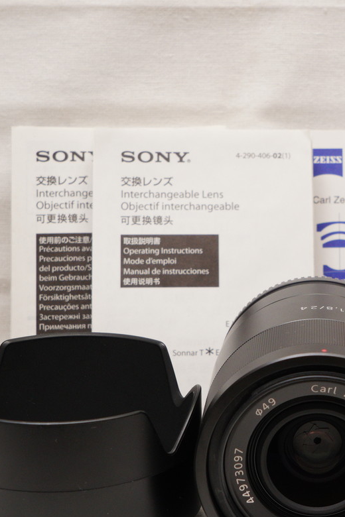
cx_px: 324
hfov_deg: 16.8
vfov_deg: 25.3
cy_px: 295
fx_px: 1150
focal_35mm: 80
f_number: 8
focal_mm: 26
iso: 800
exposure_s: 1/60
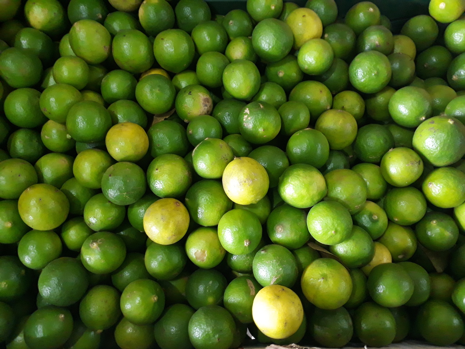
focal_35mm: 27
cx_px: 232
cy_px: 174
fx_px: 363
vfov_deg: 51.4
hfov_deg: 65.3
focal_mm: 3.6
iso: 320
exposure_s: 1/15
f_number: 1.9
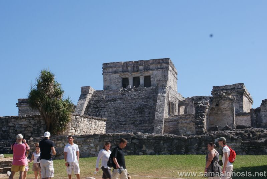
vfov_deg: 18.2
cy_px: 90
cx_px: 134
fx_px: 557
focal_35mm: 75
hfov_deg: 27.0
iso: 100
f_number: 13
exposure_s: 1/125
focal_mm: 50
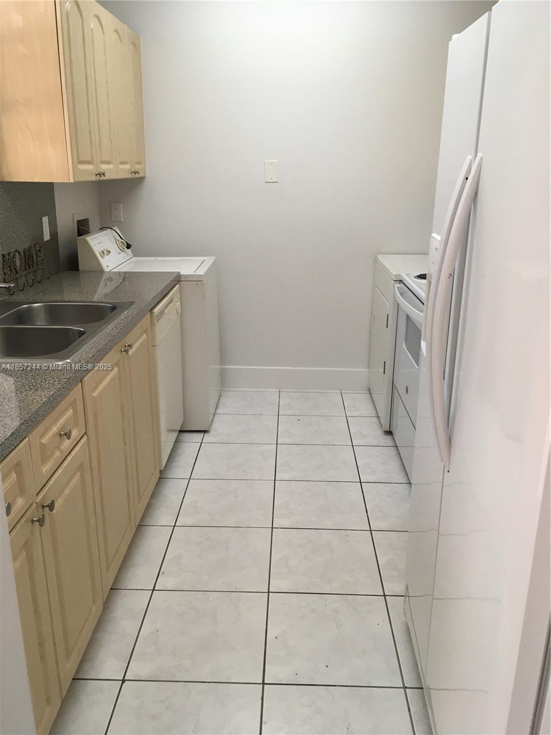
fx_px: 615
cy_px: 368
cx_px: 276
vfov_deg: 61.7
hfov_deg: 48.2
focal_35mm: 29
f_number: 2.2
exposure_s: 1/40
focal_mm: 4.15
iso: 25
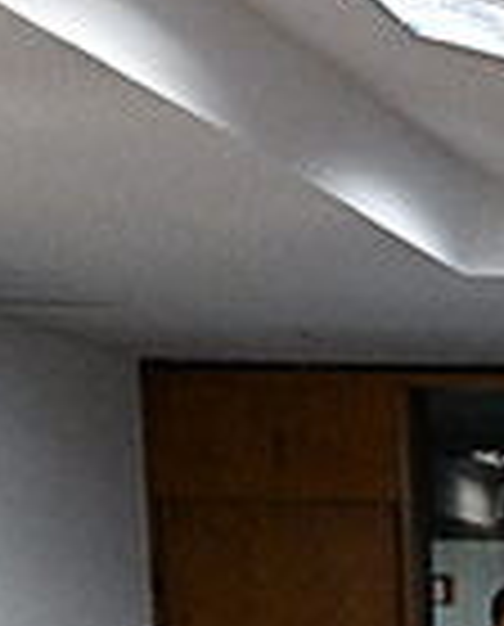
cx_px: 976
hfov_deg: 13.1
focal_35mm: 104
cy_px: 1189
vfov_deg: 15.4
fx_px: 1931
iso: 5000
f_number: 7.1
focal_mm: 18
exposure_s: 1/100
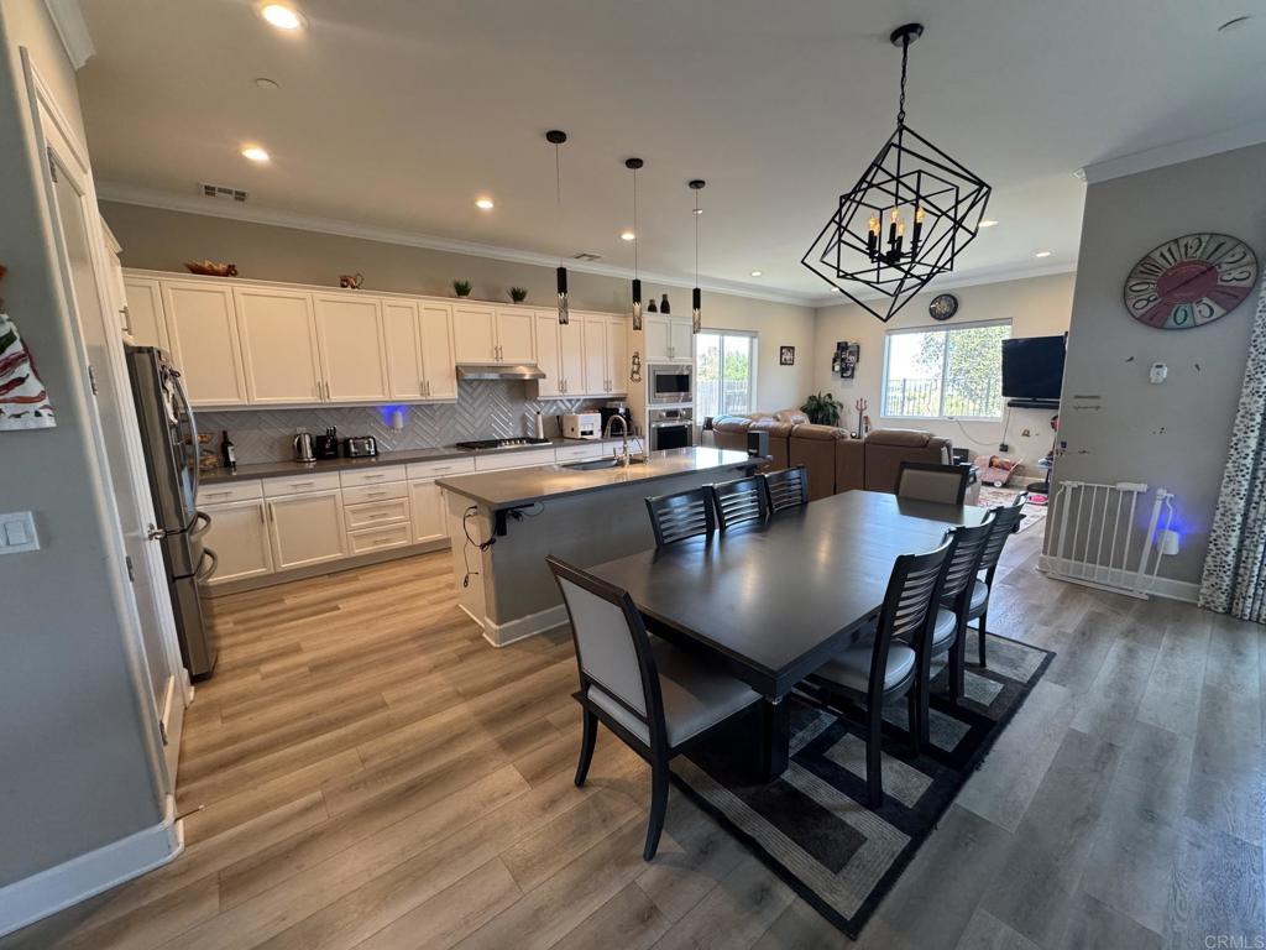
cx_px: 633
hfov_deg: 102.1
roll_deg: +1.2
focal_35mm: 14
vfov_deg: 85.7
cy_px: 475
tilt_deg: -10.5
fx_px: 512
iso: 320
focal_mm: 2.22
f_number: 2.2
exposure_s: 1/120
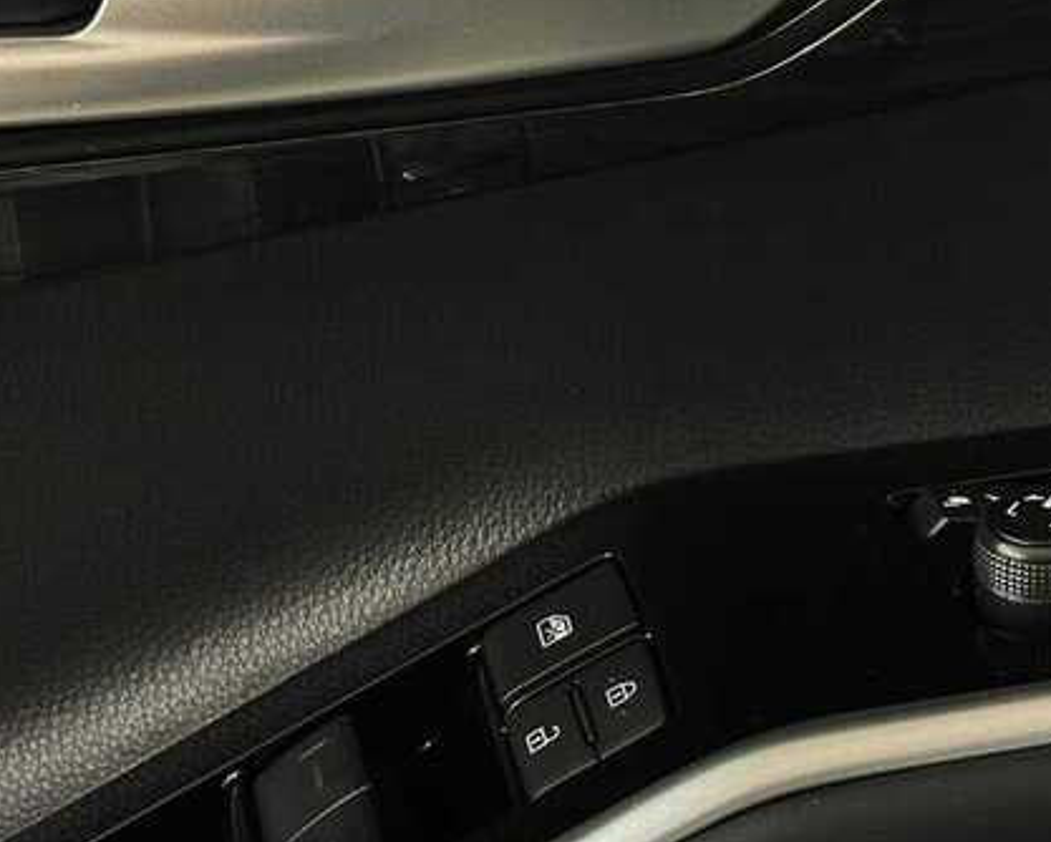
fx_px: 3143
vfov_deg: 15.3
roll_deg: -0.1
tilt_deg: -30.8
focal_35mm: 101
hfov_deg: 19.0
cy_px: 387
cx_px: 549
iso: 400
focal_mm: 6.86
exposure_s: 1/33
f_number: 1.78
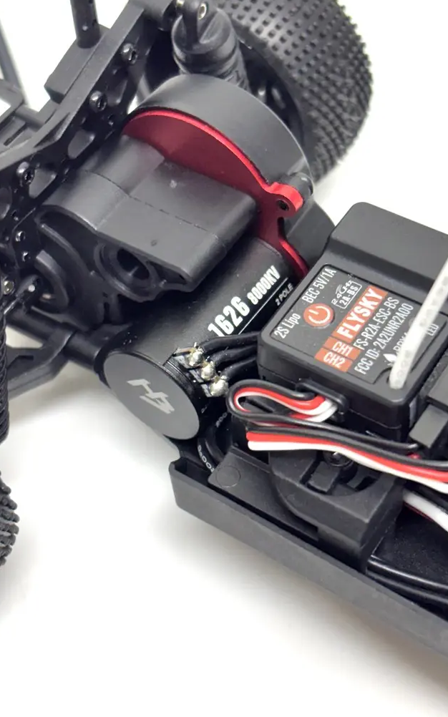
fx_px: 1290
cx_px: 223
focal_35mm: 66
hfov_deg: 19.7
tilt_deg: -51.9
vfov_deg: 31.0
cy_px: 319
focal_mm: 5.96
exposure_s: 1/100
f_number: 1.6
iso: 100
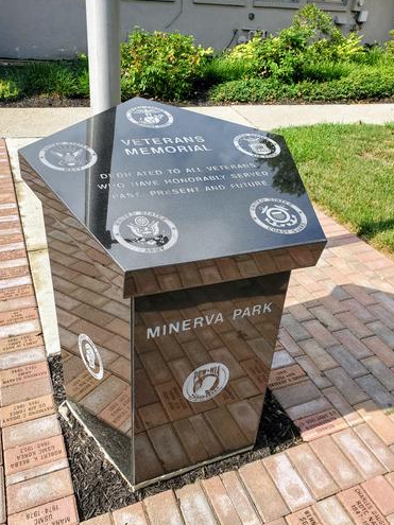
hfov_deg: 49.7
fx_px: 425
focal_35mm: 28
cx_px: 188
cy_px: 278
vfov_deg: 63.4
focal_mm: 4.3
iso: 50
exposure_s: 1/642
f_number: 2.4
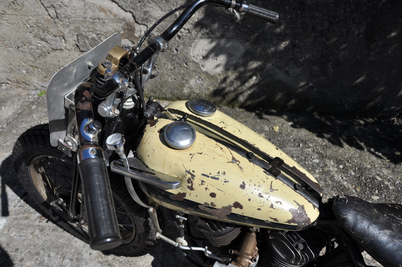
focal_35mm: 30
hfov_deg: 62.0
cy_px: 134
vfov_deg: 43.5
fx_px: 335
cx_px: 201
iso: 200
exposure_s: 1/2000
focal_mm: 20
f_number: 5.6
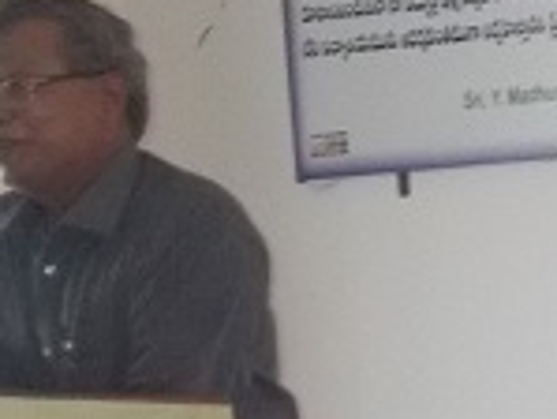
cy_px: 108
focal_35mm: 273
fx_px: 4396
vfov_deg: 5.4
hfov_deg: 6.9
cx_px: 1286
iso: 320
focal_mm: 7.9
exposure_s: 1/30
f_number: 4.2
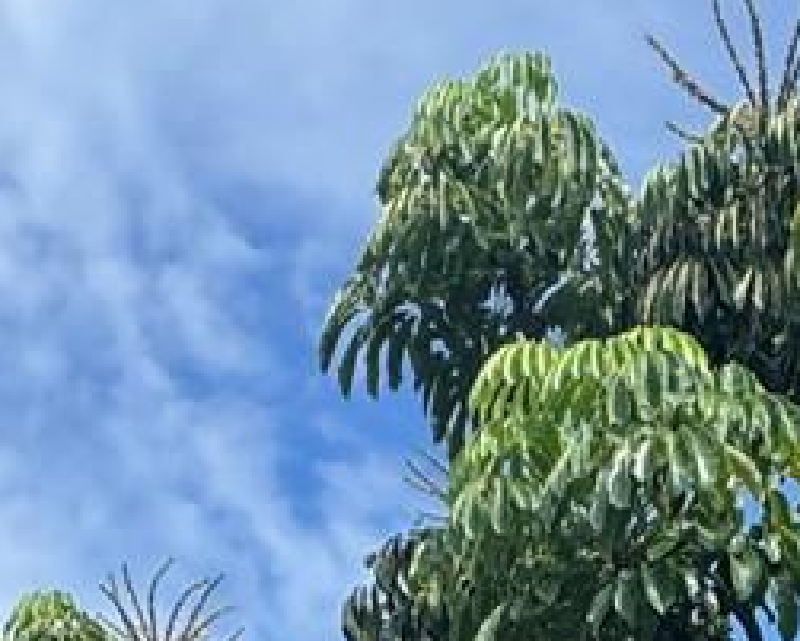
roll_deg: -2.9
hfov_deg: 22.0
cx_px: 347
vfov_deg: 11.9
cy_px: 1779
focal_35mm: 87
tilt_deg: +4.1
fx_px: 2061
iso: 40
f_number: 2.2
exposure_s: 1/749
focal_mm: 2.22
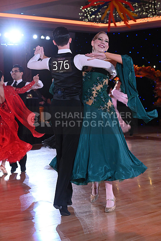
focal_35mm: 92
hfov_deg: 14.9
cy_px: 120
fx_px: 617
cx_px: 80
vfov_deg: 22.1
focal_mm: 92
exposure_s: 1/400
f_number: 7.1
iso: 5000
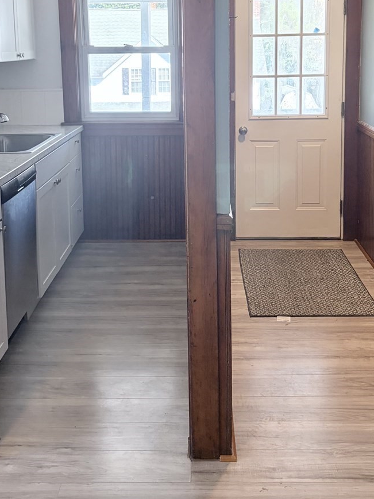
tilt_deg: -6.4
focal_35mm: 46
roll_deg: +2.5
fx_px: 663
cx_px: 195
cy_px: 132
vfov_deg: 40.2
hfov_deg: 31.5
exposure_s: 1/120
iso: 160
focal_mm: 5.96
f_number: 1.6
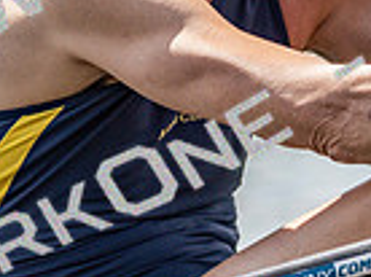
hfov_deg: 2.1
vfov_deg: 1.5
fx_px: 10367
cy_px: 82
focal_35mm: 969
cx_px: 212
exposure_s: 1/1600
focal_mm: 239
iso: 250
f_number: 5.6
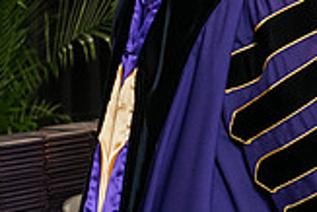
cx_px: 352
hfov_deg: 9.3
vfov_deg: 6.2
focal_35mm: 220
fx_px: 1939
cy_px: -75
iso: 2500
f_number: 5
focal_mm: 62
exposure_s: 1/200
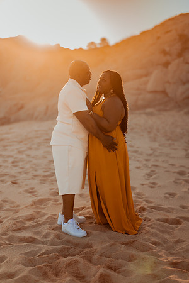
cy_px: 142
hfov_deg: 23.4
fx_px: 457
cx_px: 94
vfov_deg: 34.5
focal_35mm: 58
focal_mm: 58
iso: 100
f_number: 1.4
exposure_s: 1/4000
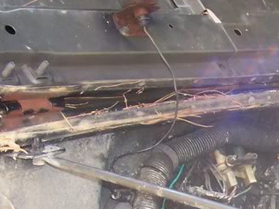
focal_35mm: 116
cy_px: 316
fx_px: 935
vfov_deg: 12.2
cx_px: 382
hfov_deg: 15.9
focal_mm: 5.6
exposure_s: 1/90
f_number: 2.8
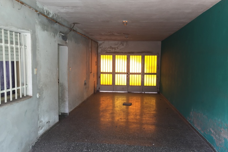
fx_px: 196
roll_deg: -1.2
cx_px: 113
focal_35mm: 31
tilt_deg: -6.4
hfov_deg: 60.3
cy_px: 81
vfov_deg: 42.3
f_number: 2.2
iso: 32
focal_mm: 4.15
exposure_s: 1/50
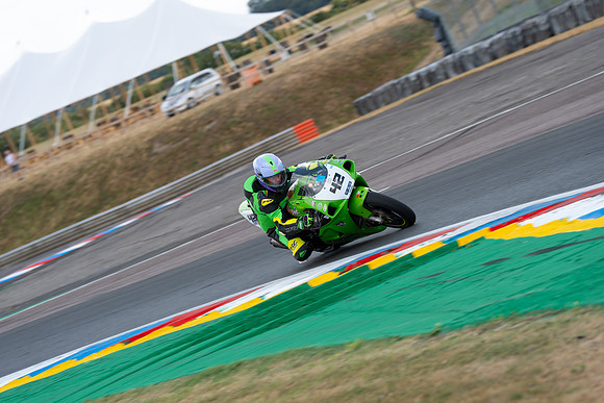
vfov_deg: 6.9
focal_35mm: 200
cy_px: 202
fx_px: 3356
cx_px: 302
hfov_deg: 10.3
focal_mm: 200
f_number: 6.3
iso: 125
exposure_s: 1/250
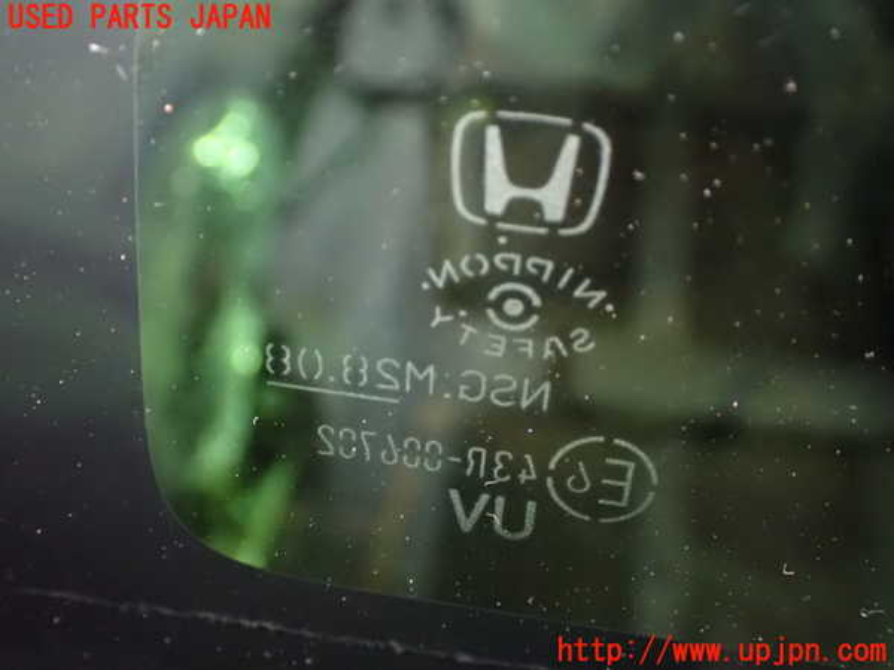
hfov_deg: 42.9
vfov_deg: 32.9
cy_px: 335
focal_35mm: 44
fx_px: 1136
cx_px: 447
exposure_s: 1/25
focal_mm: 7.84
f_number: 2.9
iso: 1600
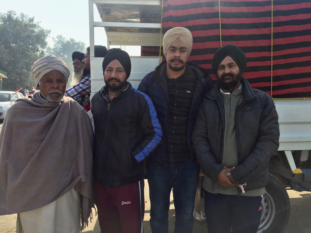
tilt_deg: -6.1
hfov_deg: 61.7
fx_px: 261
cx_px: 156
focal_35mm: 29
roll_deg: -1.5
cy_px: 116
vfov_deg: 48.2
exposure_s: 1/879
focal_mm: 4.15
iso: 32
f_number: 2.2
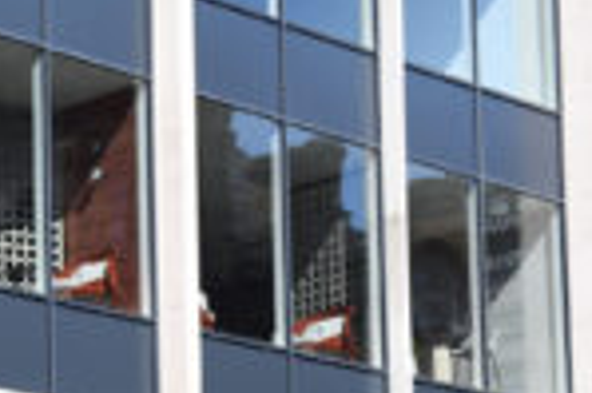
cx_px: -318
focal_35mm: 155
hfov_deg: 12.5
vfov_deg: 8.6
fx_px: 2546
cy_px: 623
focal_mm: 48
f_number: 11
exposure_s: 1/500
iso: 800
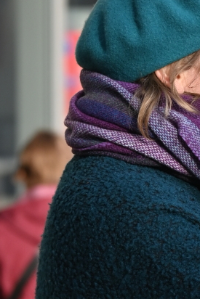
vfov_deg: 2.6
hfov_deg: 1.7
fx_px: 6592
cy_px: 355
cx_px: 190
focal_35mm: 792
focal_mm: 145
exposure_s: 1/500
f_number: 5.6
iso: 160
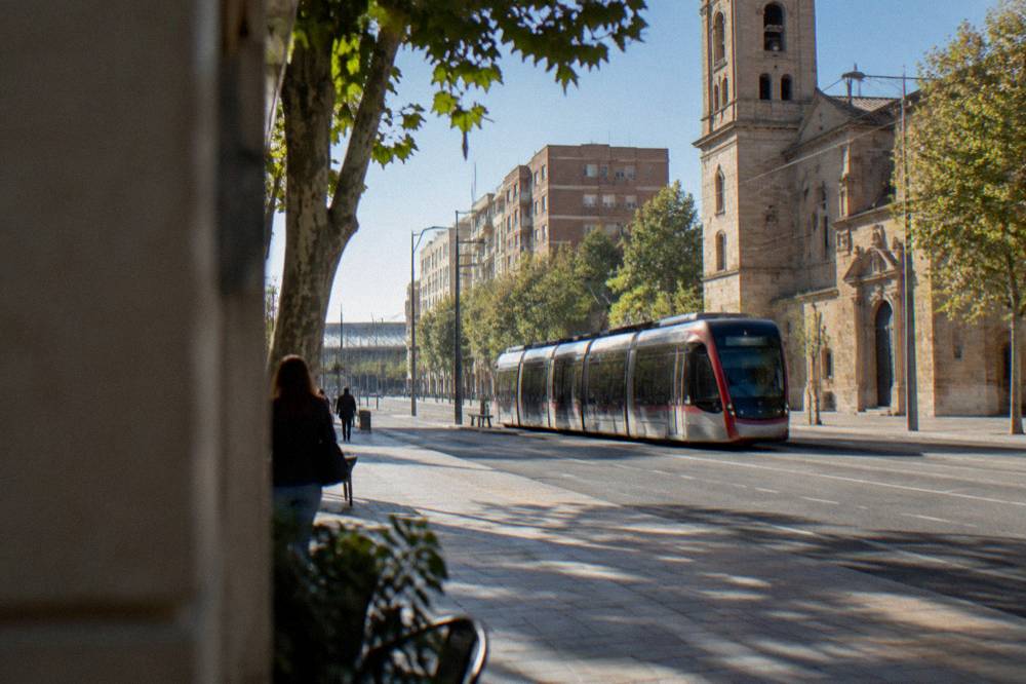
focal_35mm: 49
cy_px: 342
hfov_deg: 40.4
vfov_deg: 27.5
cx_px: 513
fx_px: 1396
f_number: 5.6
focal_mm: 49
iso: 640
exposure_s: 1/500
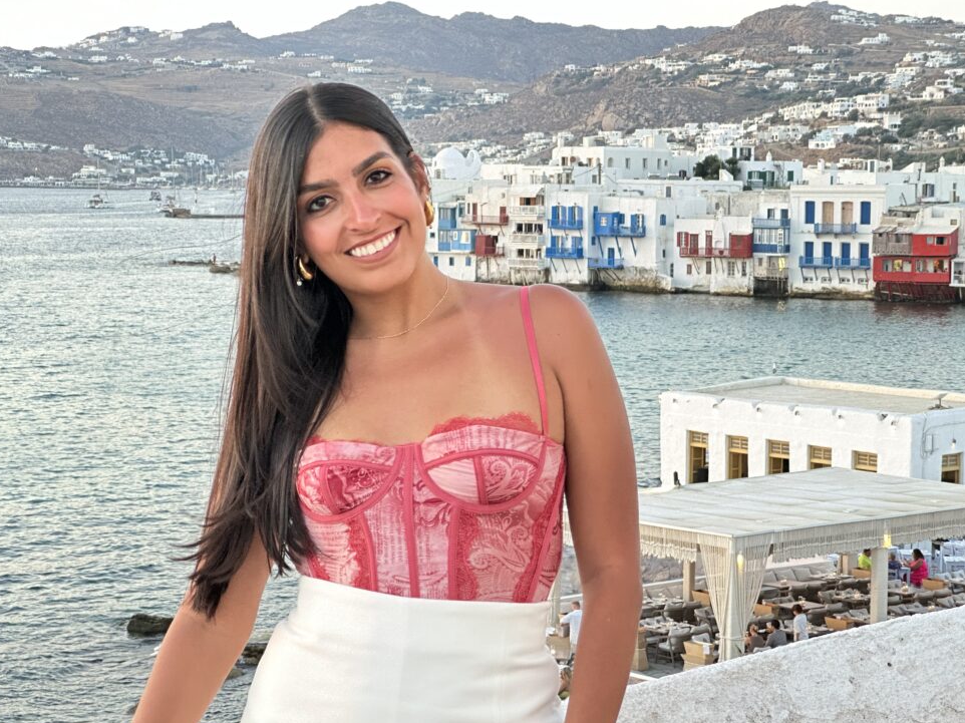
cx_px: 506
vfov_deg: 18.0
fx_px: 2285
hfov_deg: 23.8
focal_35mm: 82
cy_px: 366
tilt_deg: -4.4
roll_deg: -1.1
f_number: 2.8
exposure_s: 1/60
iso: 250
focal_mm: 9
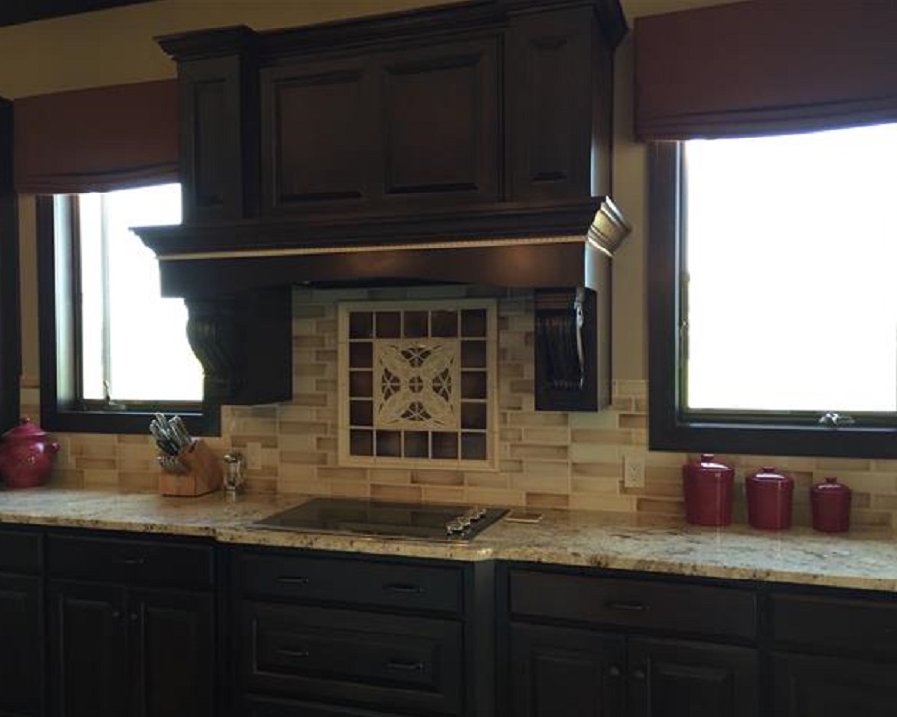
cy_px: 366
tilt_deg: -0.7
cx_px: 431
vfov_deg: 47.1
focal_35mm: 31
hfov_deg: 57.2
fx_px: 823
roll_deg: +0.9
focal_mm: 4.15
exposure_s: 1/30
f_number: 2.2
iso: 100
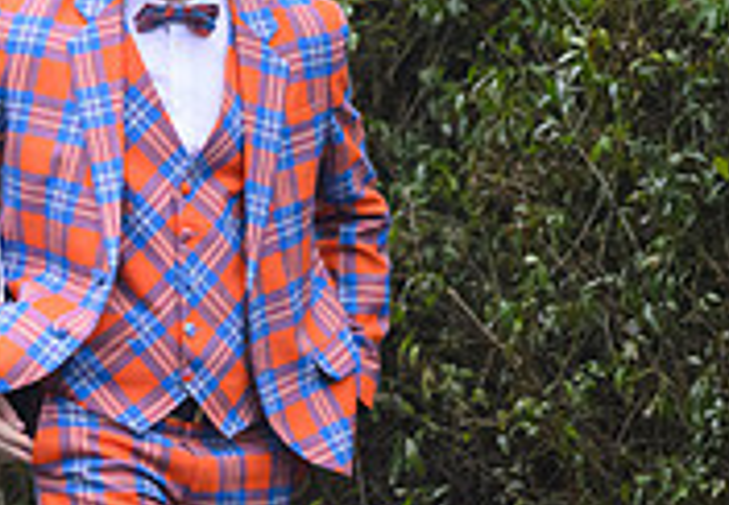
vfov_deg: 1.0
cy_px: 199
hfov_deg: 1.4
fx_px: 29150
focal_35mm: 1422
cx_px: -338
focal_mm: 400
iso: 5000
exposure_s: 1/640
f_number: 3.5
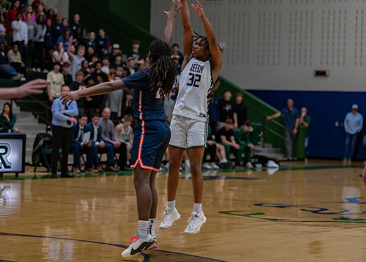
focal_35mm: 114
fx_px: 1187
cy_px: 131
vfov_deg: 12.6
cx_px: 183
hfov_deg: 17.5
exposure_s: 1/1000
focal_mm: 109
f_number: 2.8
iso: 2500
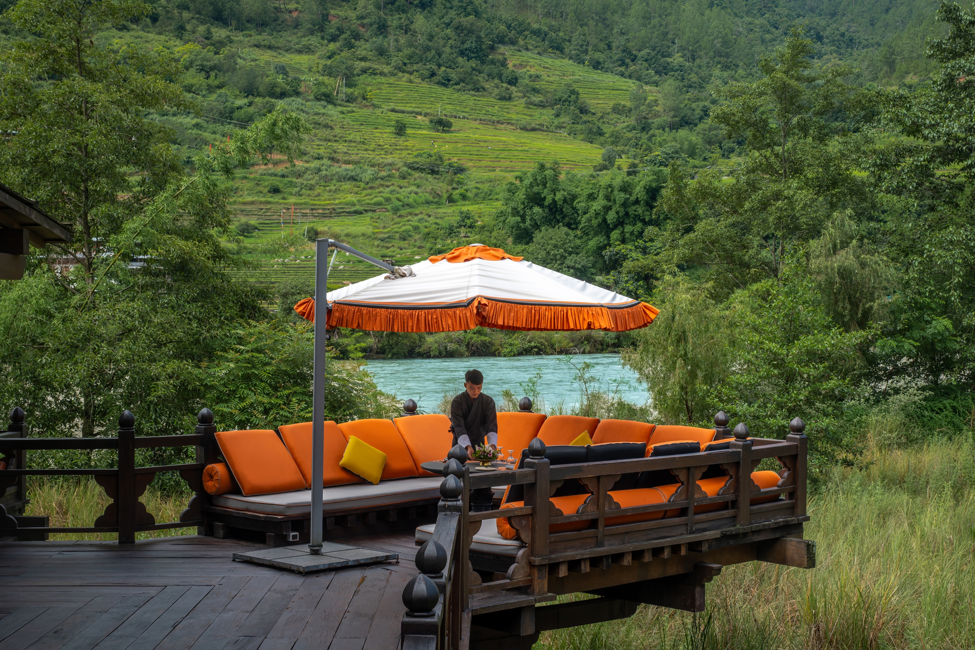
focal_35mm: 56
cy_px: 314
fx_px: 1516
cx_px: 496
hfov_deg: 35.6
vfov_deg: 24.2
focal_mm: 34.2
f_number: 10
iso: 200
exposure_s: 1/110
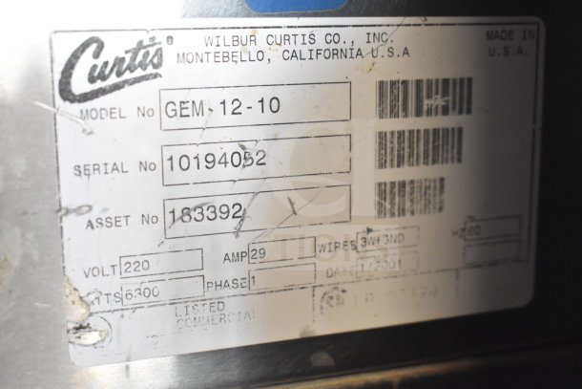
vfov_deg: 23.8
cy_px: 194
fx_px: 922
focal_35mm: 57
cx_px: 291
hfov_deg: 35.0
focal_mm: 38
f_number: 4.8
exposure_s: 1/60
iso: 3200
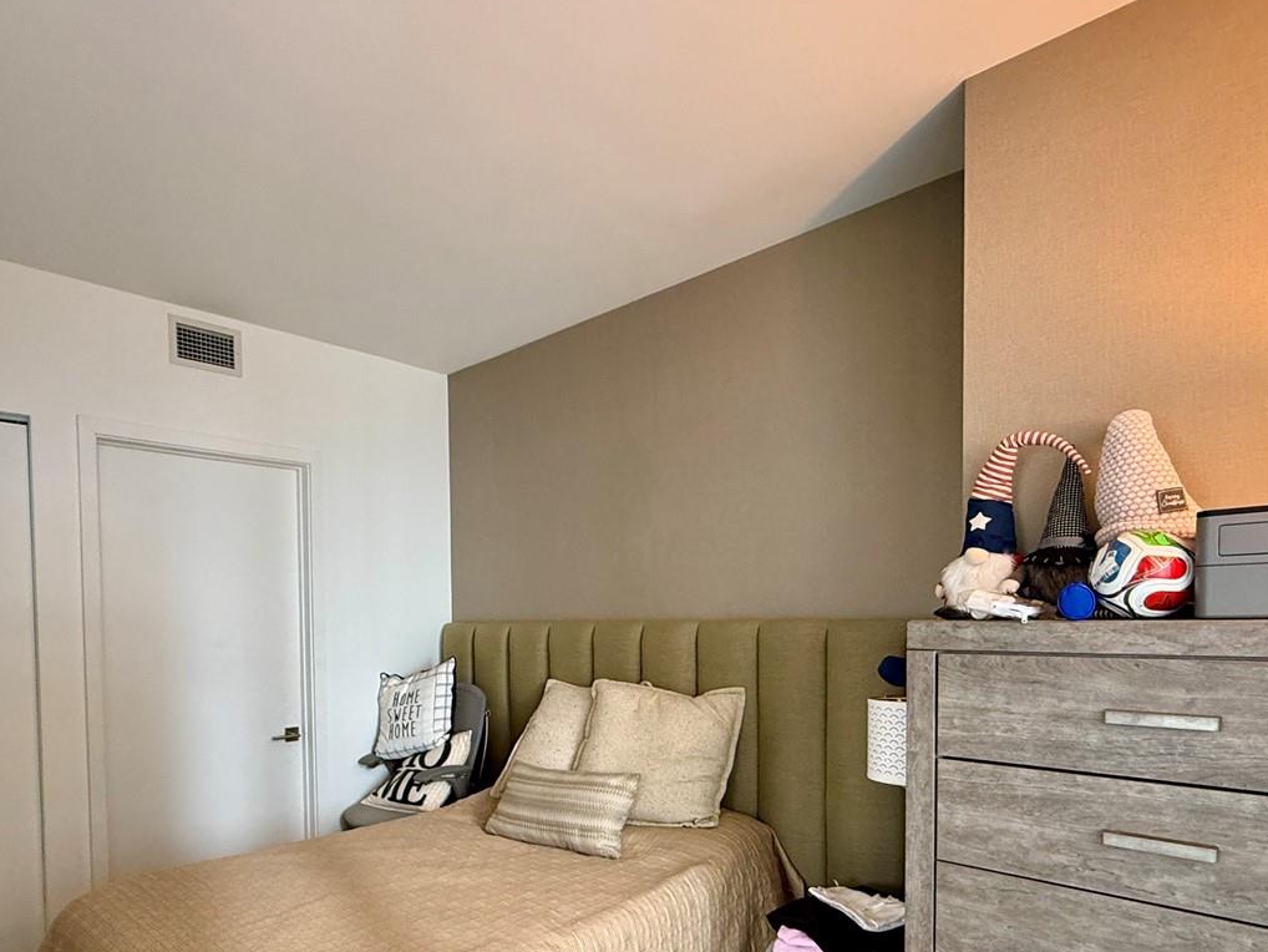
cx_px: 539
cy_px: 652
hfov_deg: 75.9
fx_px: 806
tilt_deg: -1.4
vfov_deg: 59.4
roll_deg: +0.5
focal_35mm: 22
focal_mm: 2.22
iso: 320
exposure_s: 1/60
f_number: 2.2
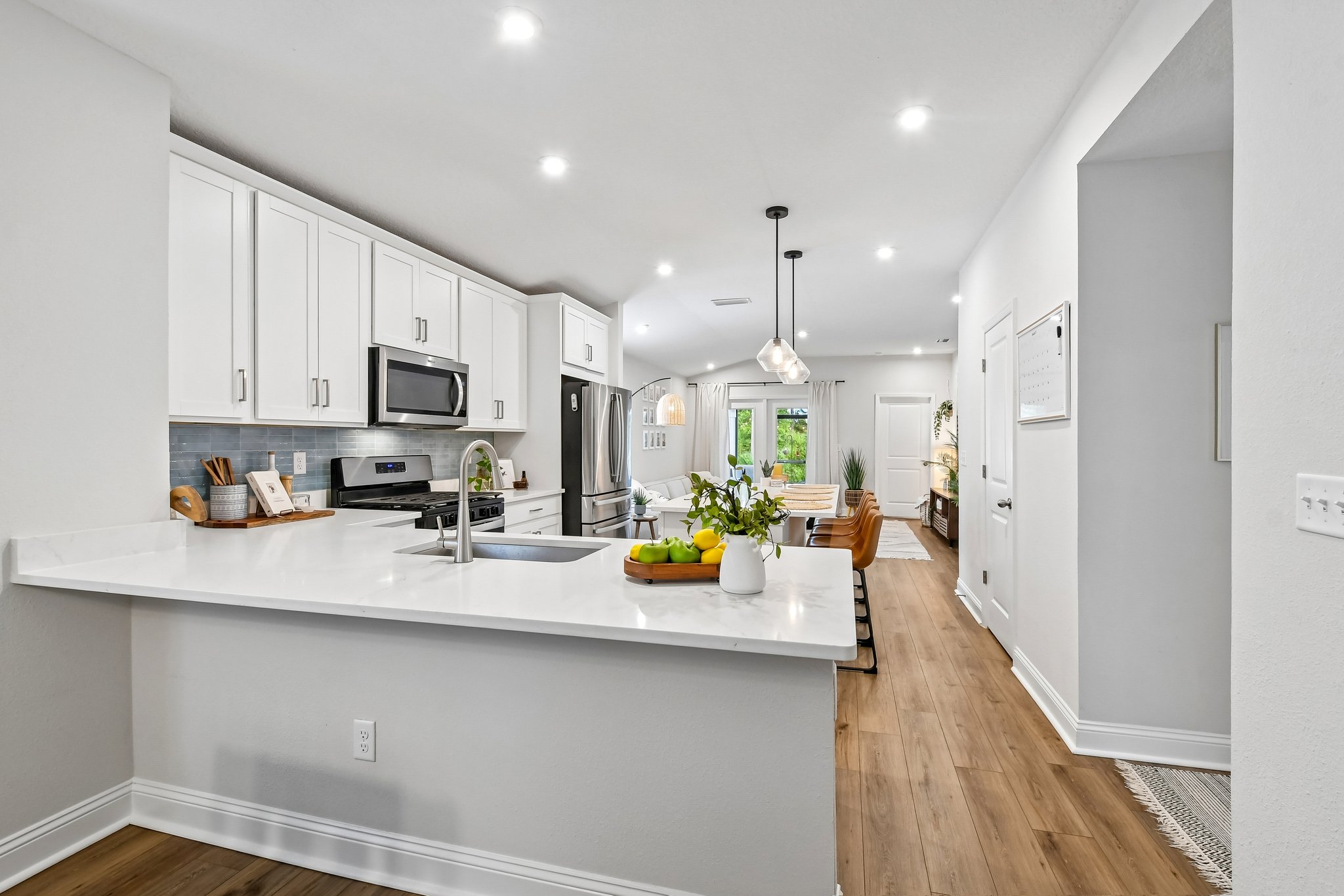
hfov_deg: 100.4
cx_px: 672
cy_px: 448
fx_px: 560
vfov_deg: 77.3
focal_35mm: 15
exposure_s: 1/20
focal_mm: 10
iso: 400
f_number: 8
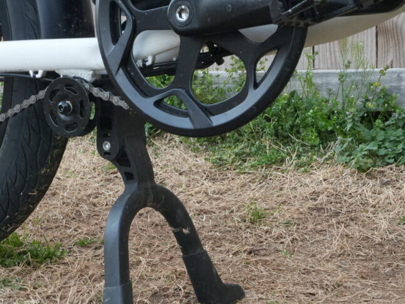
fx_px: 690
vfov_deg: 24.5
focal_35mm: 59
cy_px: 232
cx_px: 145
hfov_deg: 32.5
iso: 2000
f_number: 16
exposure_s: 1/80
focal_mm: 22
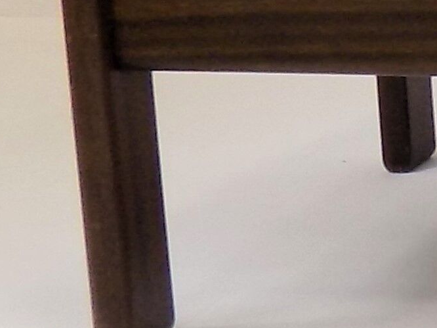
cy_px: -68
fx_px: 2246
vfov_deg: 8.2
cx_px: 1568
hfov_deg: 8.2
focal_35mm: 178
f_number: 3.1
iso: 80
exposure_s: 1/30
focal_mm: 4
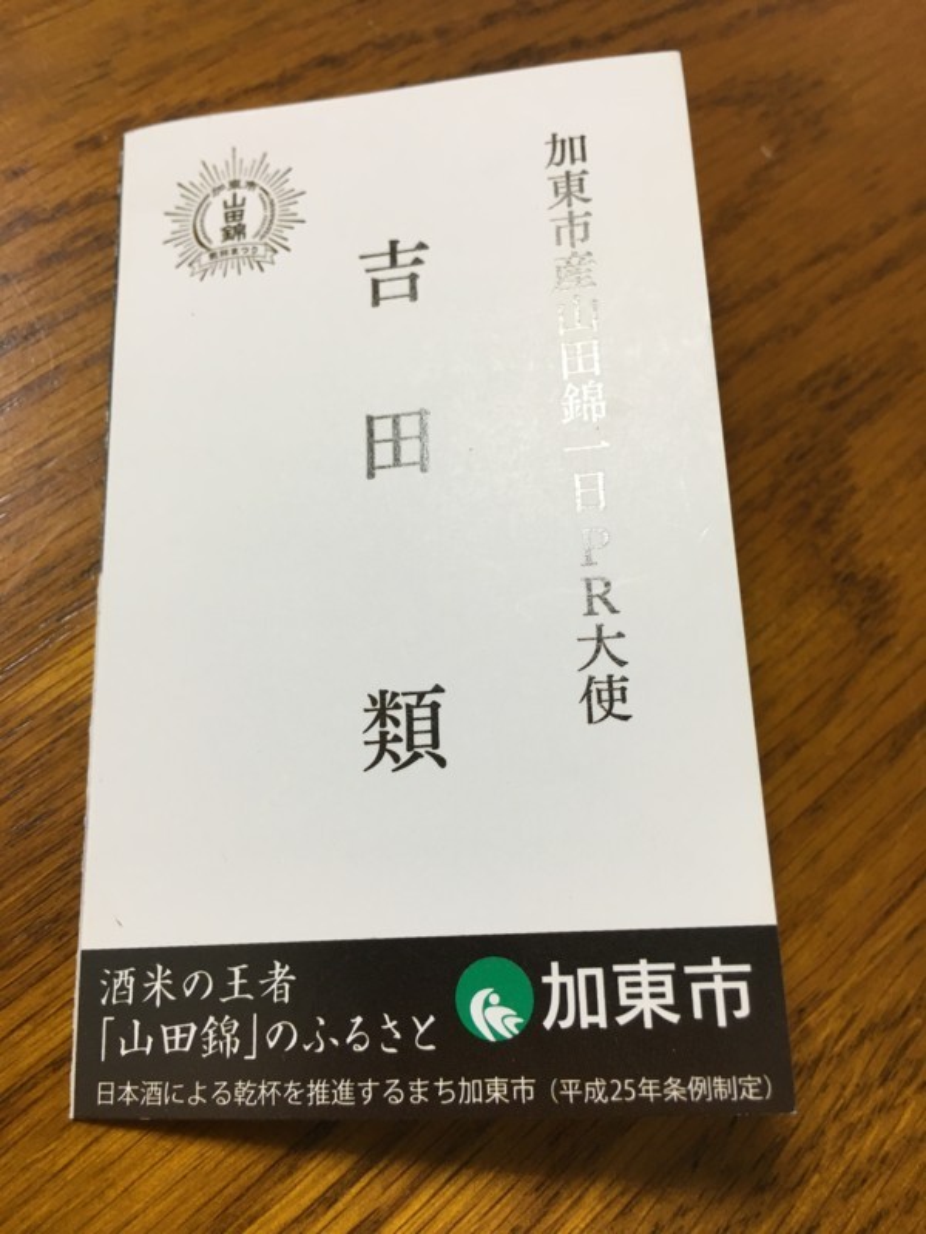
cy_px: 617
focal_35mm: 29
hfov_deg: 48.2
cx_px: 463
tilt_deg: -68.3
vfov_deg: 61.7
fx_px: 1034
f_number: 2.2
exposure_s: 1/15
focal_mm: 4.15
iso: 32
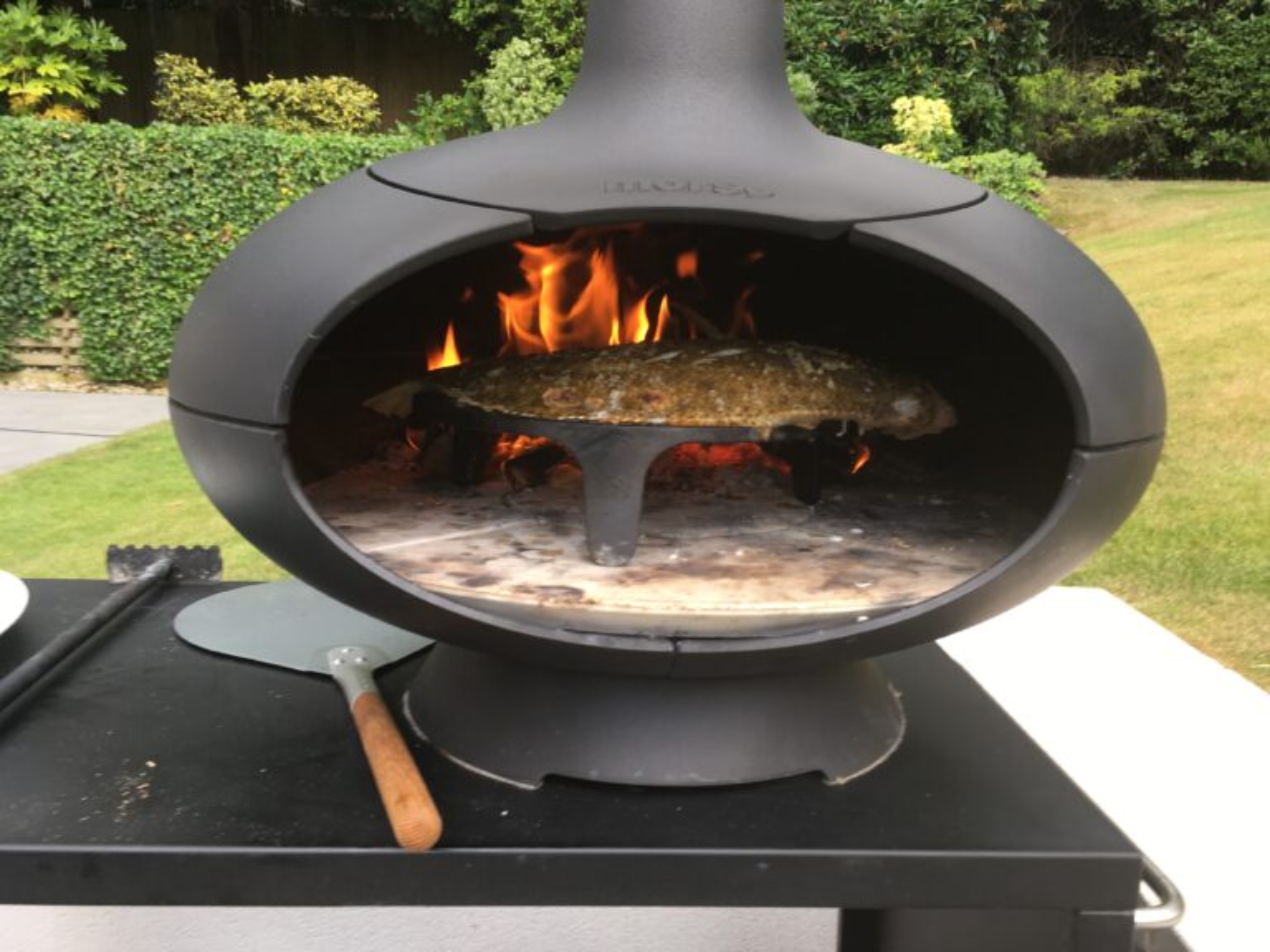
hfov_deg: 61.7
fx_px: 1064
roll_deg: -1.9
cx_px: 635
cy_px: 476
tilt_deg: -9.9
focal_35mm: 29
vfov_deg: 48.2
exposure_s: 1/100
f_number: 2.2
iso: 25
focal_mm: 4.15
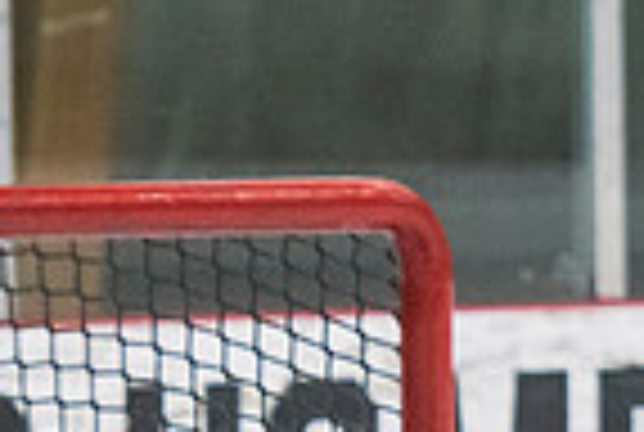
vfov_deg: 1.4
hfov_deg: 2.1
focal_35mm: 995
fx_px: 17836
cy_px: 797
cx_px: 893
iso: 3200
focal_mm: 135
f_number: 3.2
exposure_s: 1/640
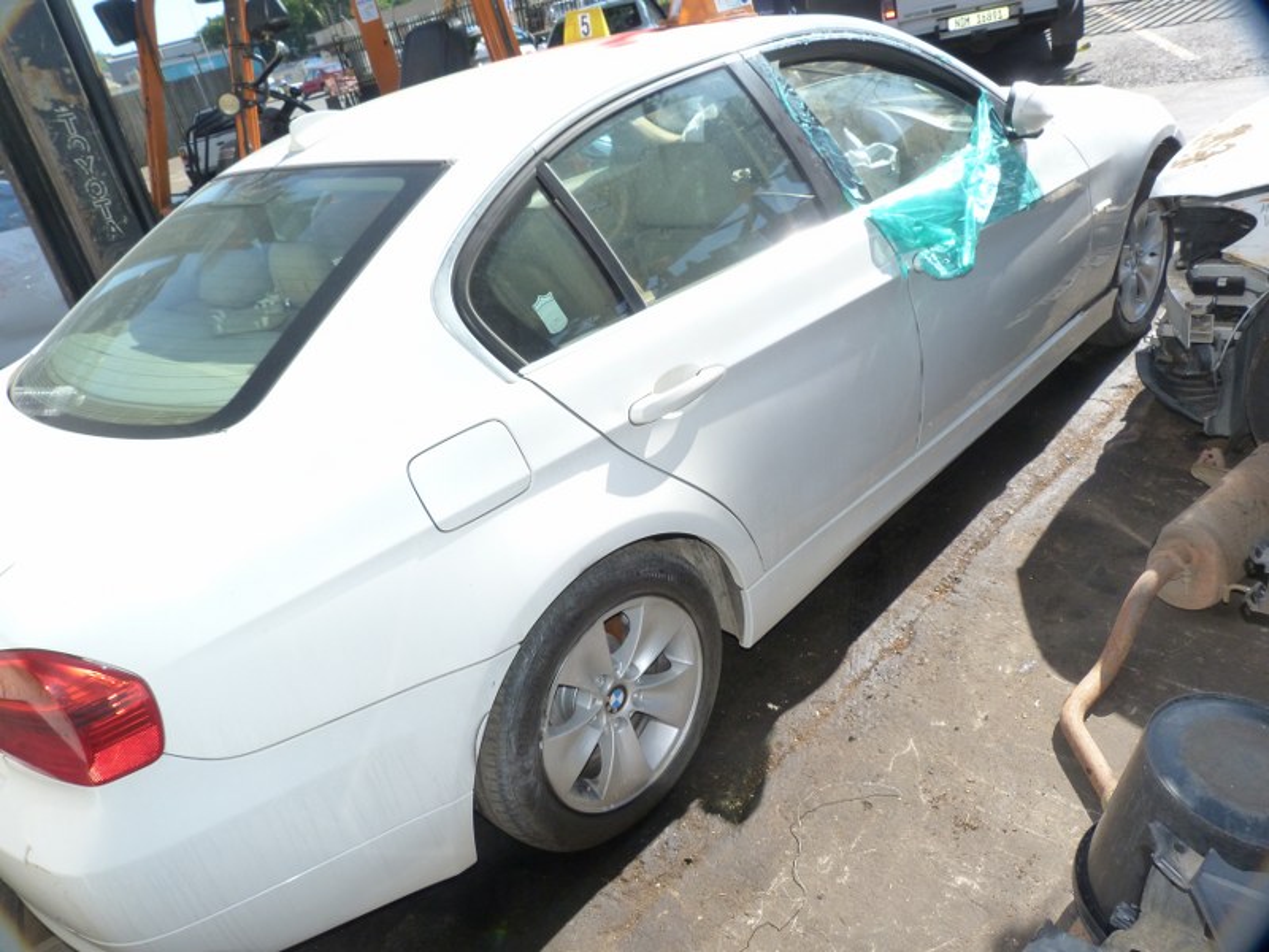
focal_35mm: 25
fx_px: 916
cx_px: 634
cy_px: 476
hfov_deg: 69.4
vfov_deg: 54.9
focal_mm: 4.5
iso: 125
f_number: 4
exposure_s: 1/250
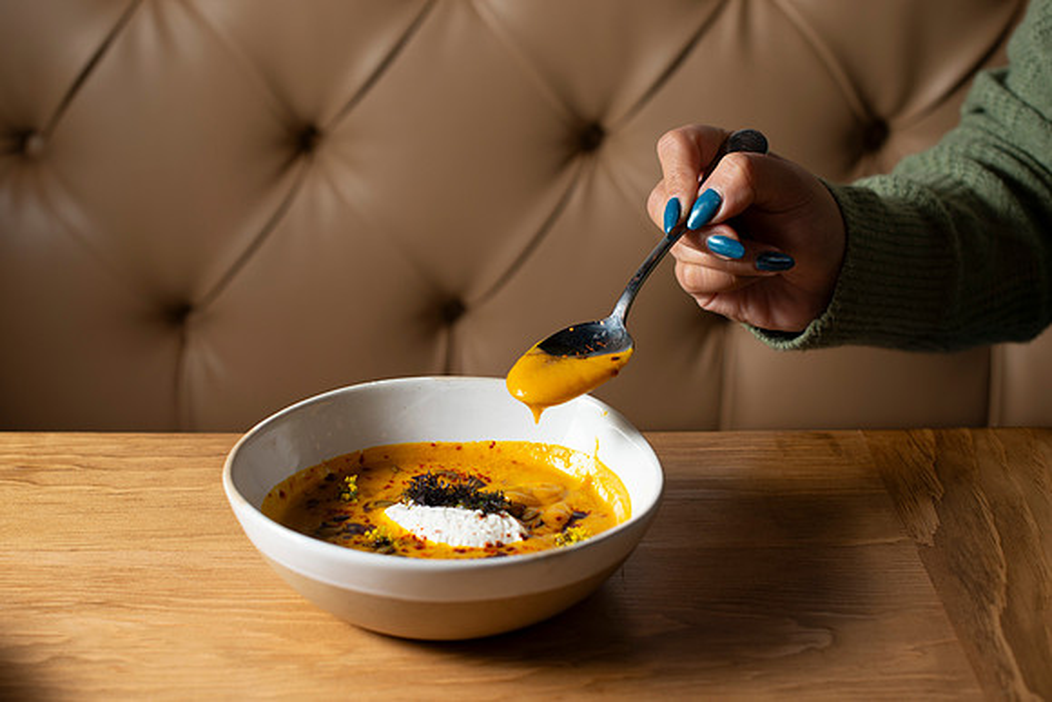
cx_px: 492
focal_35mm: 53
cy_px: 372
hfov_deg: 37.2
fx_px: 1562
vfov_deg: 25.3
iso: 200
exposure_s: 1/200
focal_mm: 50
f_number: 4
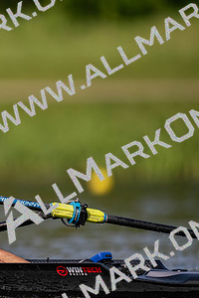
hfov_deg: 1.2
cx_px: -82
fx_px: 9618
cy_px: 149
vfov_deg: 1.8
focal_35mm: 1160
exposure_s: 1/2500
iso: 220
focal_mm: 600
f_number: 4
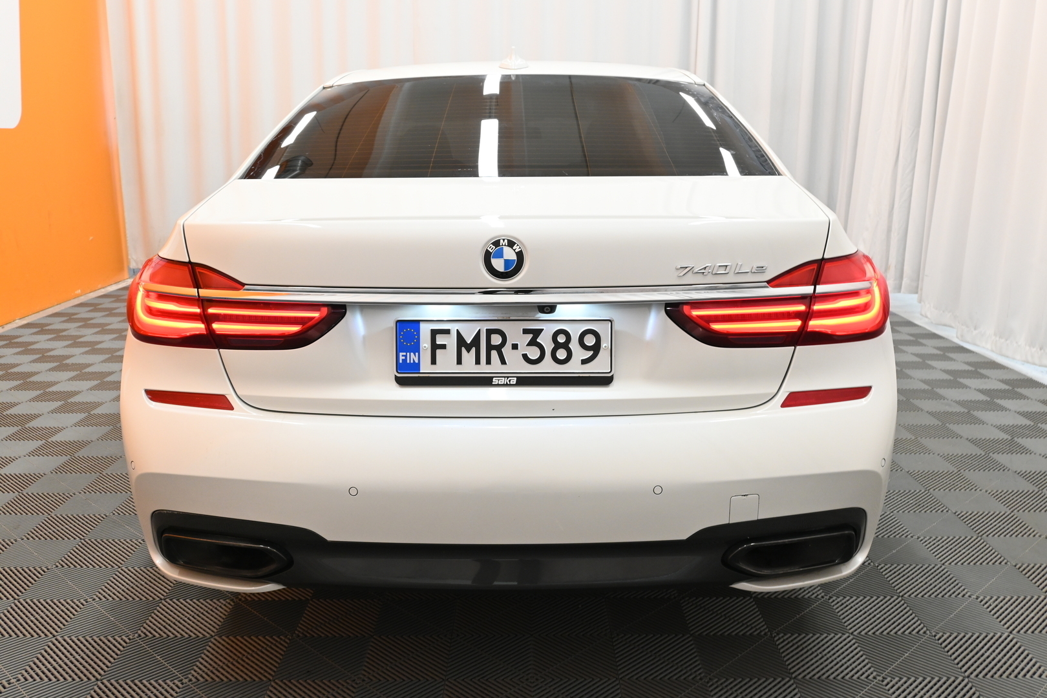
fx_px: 938
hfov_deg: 58.3
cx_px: 524
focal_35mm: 32
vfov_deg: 40.8
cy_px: 349
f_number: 6.3
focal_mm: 21.5
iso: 800
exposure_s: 1/30
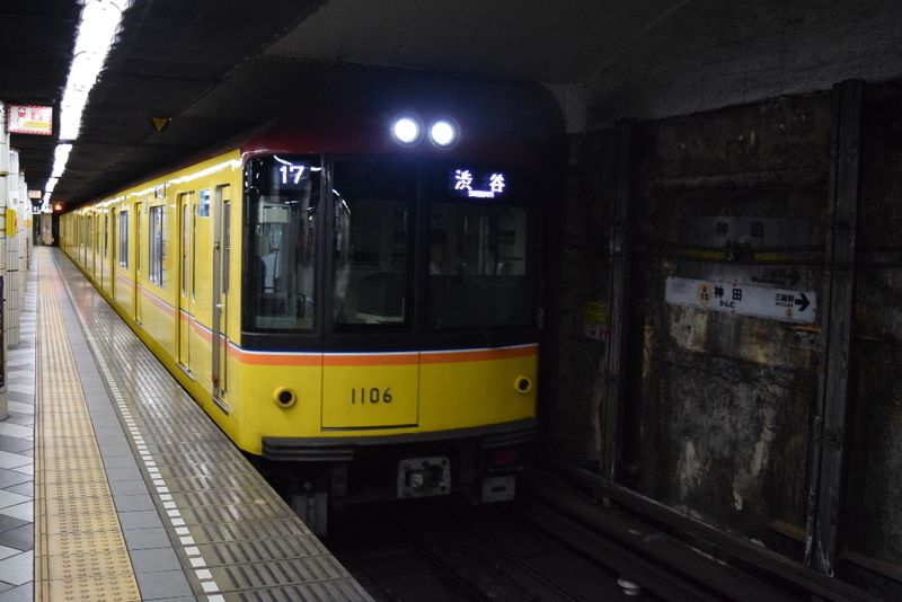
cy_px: 301
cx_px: 451
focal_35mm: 36
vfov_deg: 36.9
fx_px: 902
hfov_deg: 53.1
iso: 3200
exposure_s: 1/160
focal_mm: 24
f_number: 4
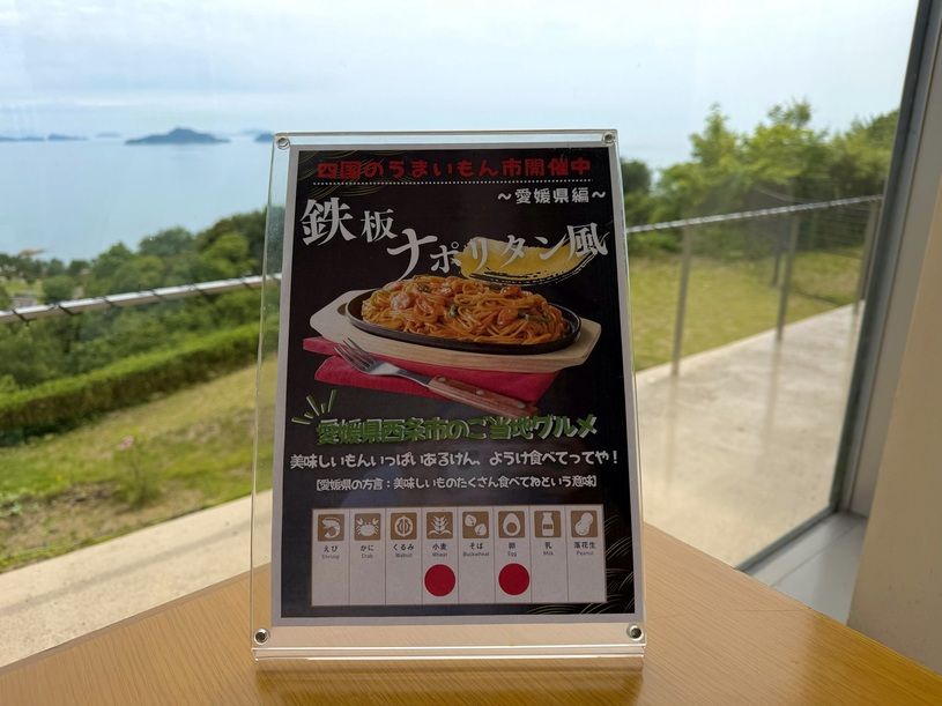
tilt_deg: -18.6
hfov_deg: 71.6
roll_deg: +0.5
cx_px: 471
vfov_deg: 56.8
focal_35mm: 24
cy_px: 353
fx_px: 653
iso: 80
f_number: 1.78
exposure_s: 1/3953
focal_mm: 6.76
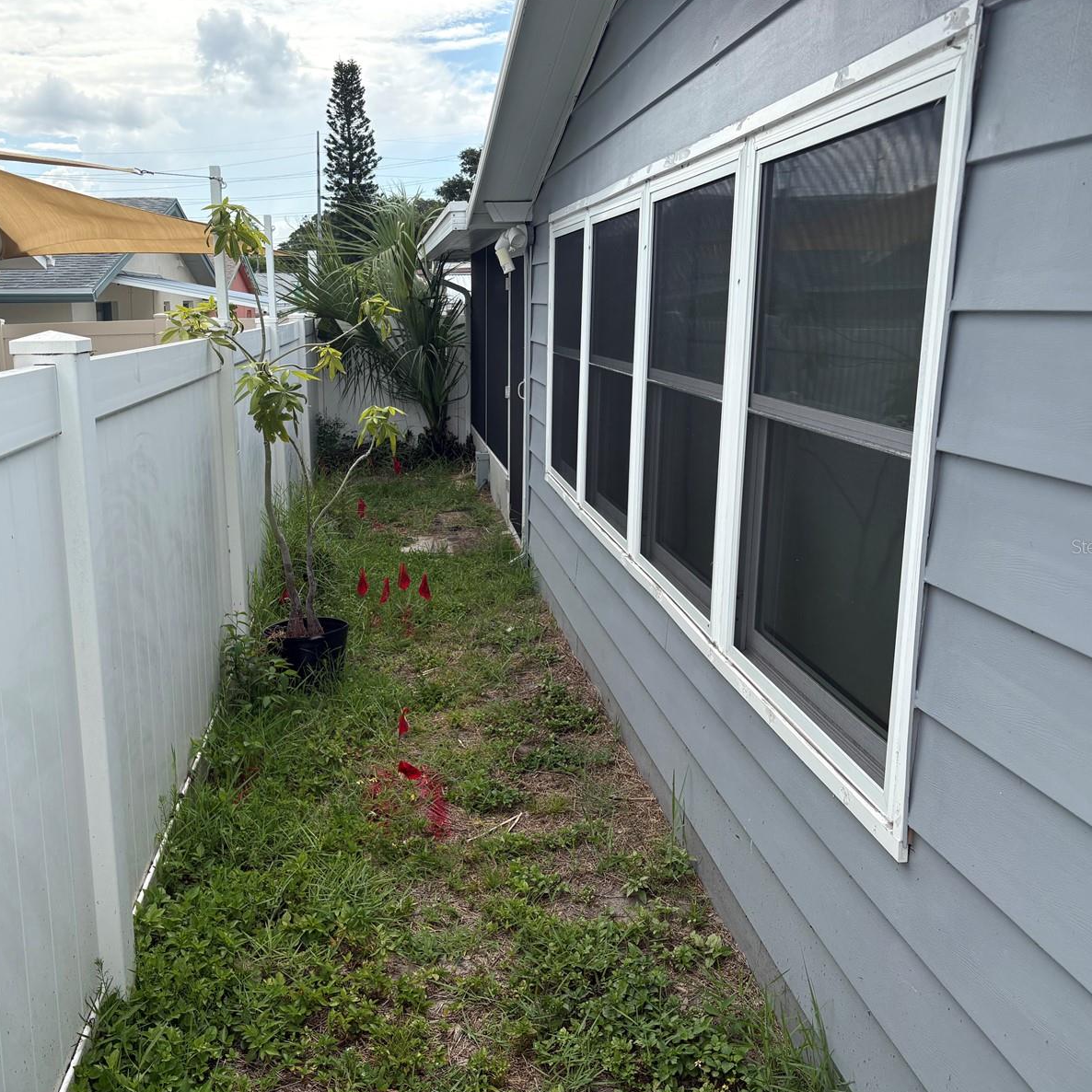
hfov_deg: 52.1
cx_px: 422
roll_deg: +1.3
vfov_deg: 52.5
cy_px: 546
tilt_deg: -11.9
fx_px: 1106
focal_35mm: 31
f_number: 1.6
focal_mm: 5.96
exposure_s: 1/2364
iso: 64
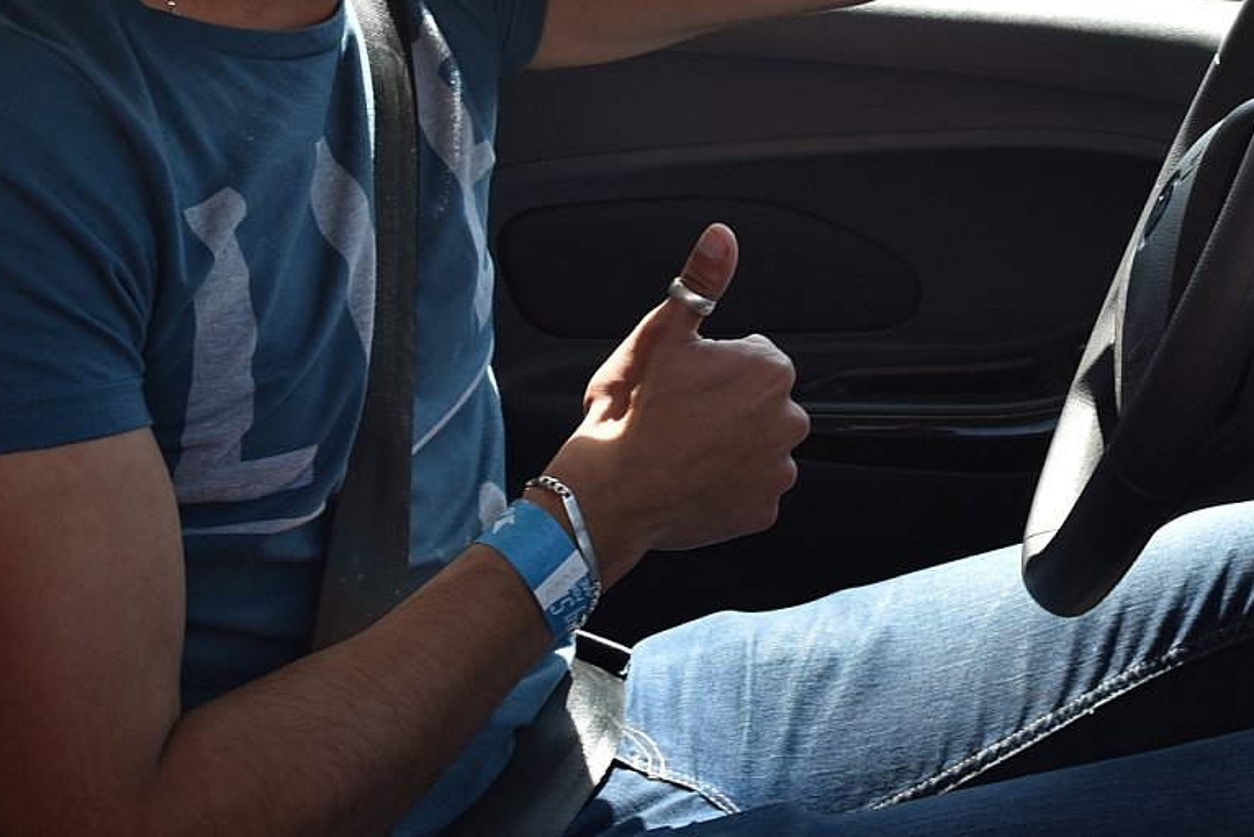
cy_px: 61
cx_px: 817
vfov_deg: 18.8
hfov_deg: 28.3
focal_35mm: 71
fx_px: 2473
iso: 200
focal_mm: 34
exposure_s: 1/125
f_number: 6.3
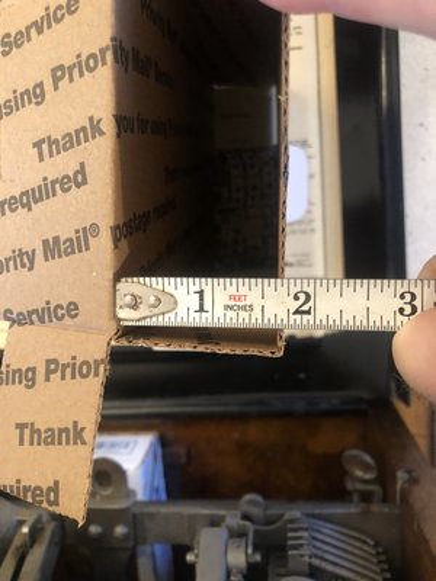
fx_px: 470
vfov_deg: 63.4
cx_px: 218
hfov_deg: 49.7
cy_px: 290
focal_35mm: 28
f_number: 1.8
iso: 100
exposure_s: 1/6
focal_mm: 4
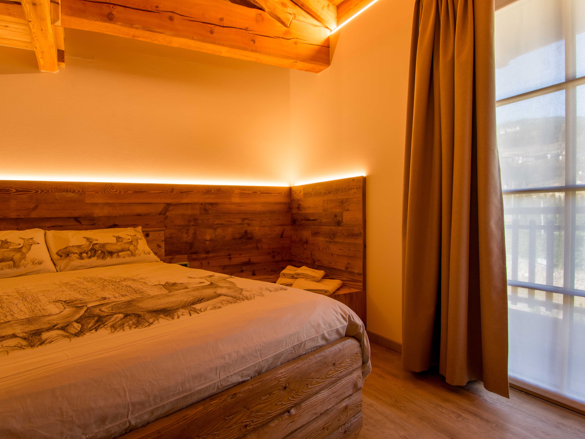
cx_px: 245
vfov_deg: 69.9
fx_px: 314
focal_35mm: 19
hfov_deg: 85.3
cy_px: 228
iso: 100
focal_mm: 11
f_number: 8
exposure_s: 1/25
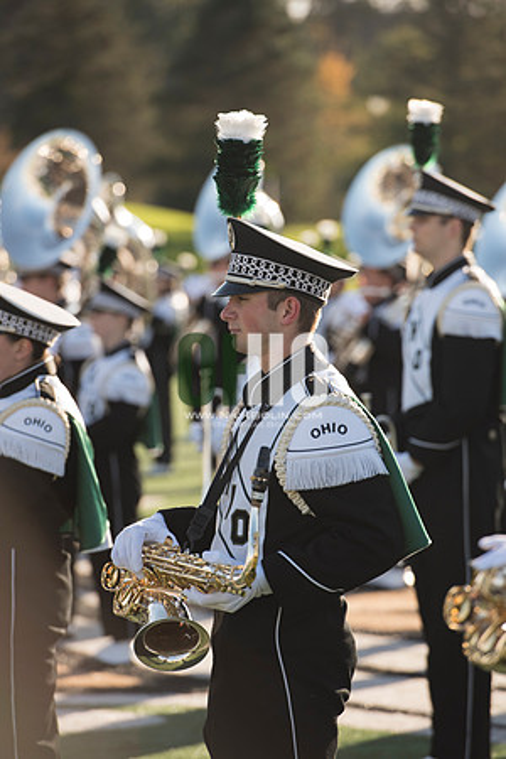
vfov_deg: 10.3
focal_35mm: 200
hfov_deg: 6.9
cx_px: 253
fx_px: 4216
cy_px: 380
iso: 320
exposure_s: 1/800
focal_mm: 200
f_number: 5
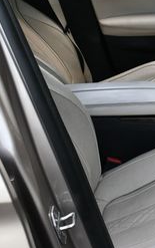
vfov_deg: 21.8
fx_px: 640
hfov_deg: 12.9
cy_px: 138
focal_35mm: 95
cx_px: 248
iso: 320
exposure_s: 1/250
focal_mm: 18
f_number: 5.6
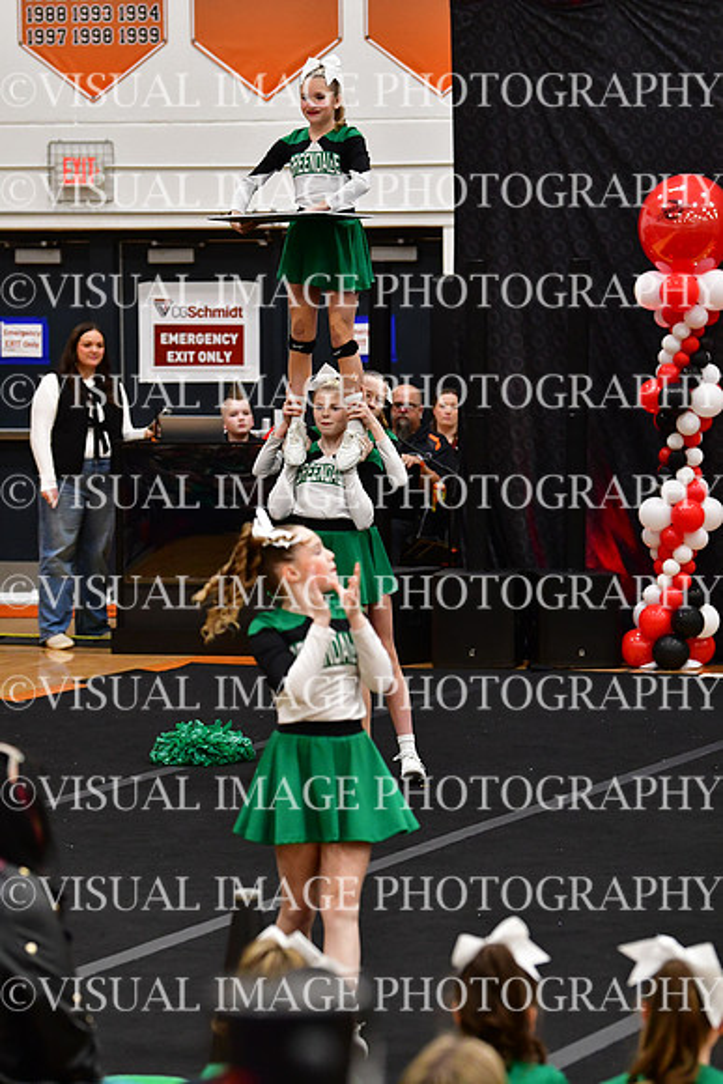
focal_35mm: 174
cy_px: 542
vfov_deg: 11.8
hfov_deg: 7.9
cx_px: 362
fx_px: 5238
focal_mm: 116
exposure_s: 1/500
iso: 4000
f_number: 3.5
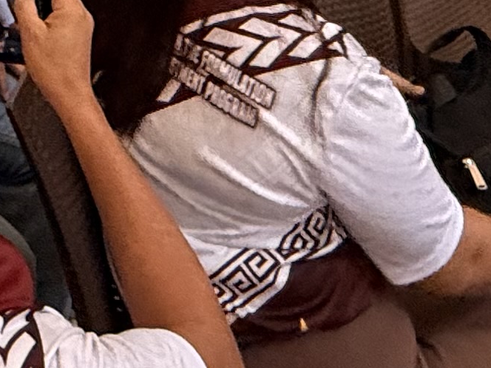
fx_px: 1206
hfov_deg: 20.7
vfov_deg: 12.2
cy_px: -610
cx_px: -175
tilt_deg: +0.5
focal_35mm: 85
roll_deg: +2.0
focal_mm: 2.22
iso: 250
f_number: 2.2
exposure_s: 1/60
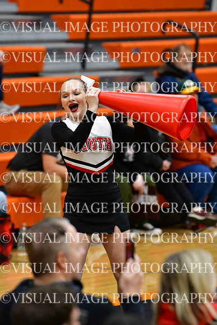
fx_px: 2711
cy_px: 162
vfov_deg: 6.9
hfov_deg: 4.6
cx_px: 108
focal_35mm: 300
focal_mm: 200
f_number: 3.5
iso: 4000
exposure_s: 1/500
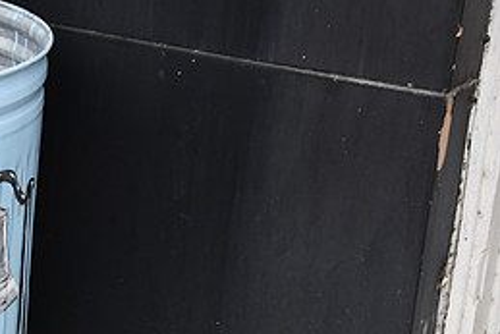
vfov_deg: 9.3
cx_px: -58
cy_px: 262
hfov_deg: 13.6
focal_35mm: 148
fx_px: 2057
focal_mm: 44
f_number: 4.5
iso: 800
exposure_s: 1/250
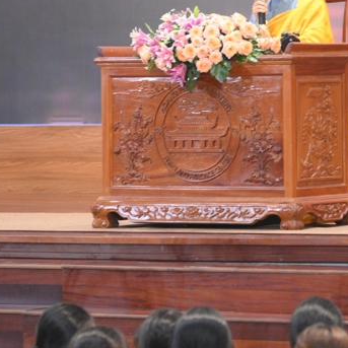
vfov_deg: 6.0
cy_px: 33
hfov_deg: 6.0
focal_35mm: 290
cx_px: 285
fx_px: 3298
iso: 4000
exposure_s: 1/100
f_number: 4
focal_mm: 120
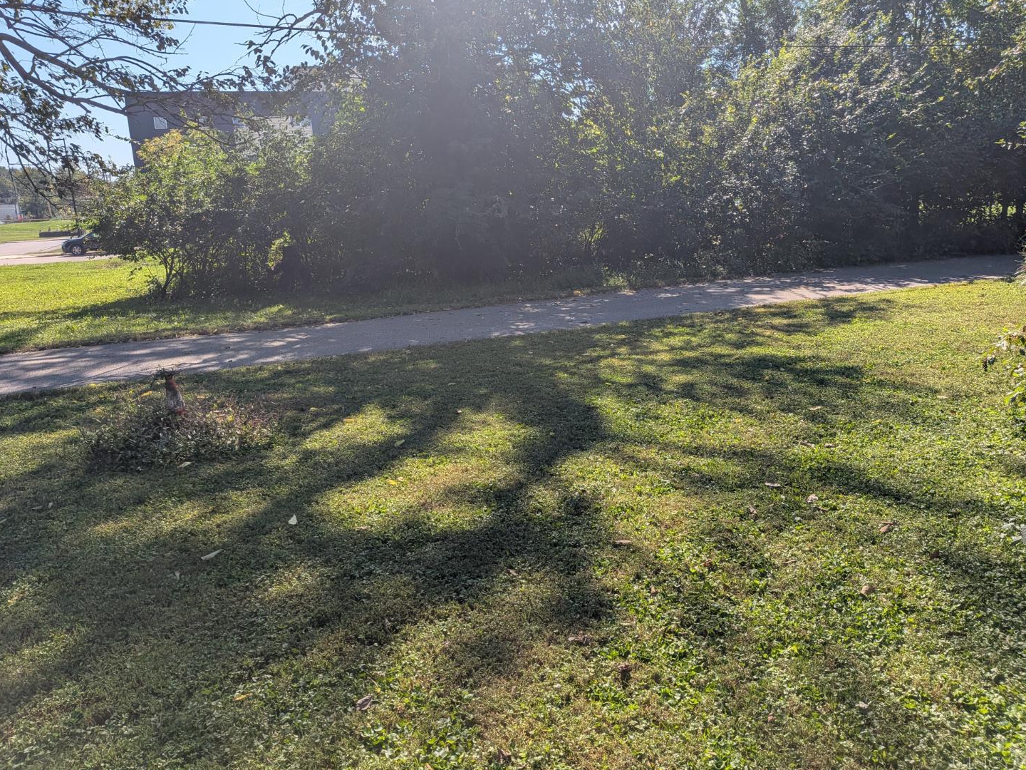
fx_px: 741
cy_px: 385
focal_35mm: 25
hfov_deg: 69.4
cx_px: 527
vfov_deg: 54.9
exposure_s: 1/1391
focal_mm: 4.53
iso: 24
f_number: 1.7
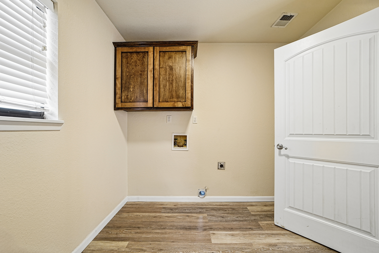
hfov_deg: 104.3
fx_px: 147
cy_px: 126
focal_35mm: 14
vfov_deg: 81.2
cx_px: 190
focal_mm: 14
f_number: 4.5
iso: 320
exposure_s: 1/25
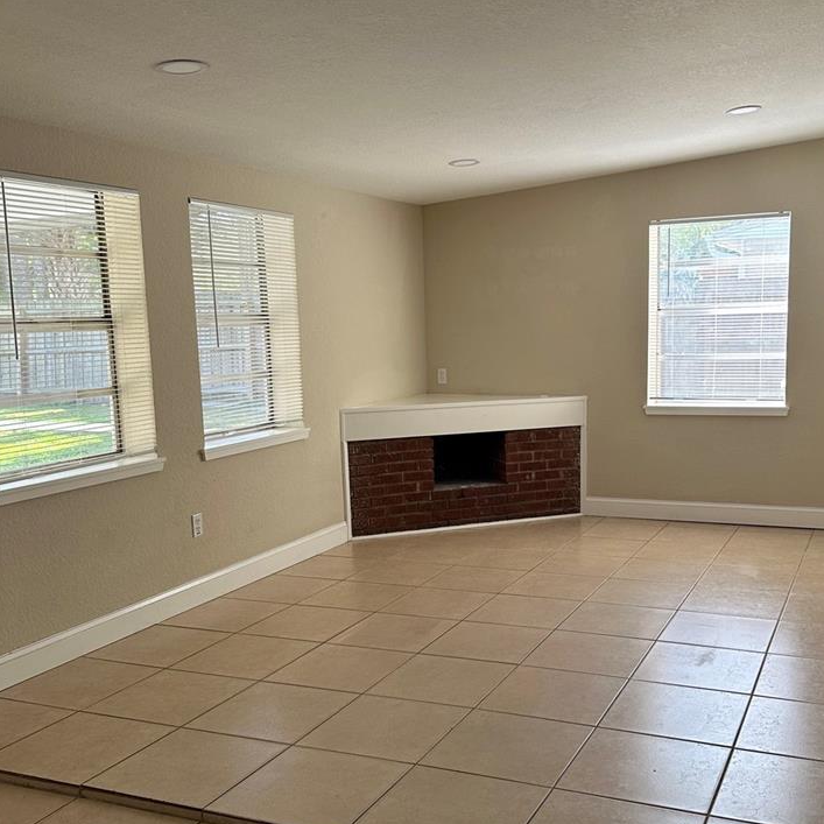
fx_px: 970
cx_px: 501
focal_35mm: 36
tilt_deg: -7.8
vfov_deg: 46.0
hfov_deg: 45.8
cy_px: 453
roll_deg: +0.6
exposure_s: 1/166
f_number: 1.78
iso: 80
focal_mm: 6.86
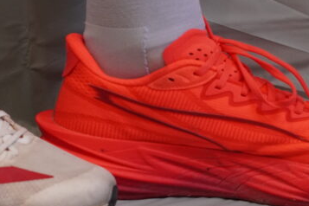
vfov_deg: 6.4
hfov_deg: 9.6
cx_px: 109
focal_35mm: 215
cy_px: -12
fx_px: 1845
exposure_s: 1/160
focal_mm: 50
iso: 1600
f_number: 3.5
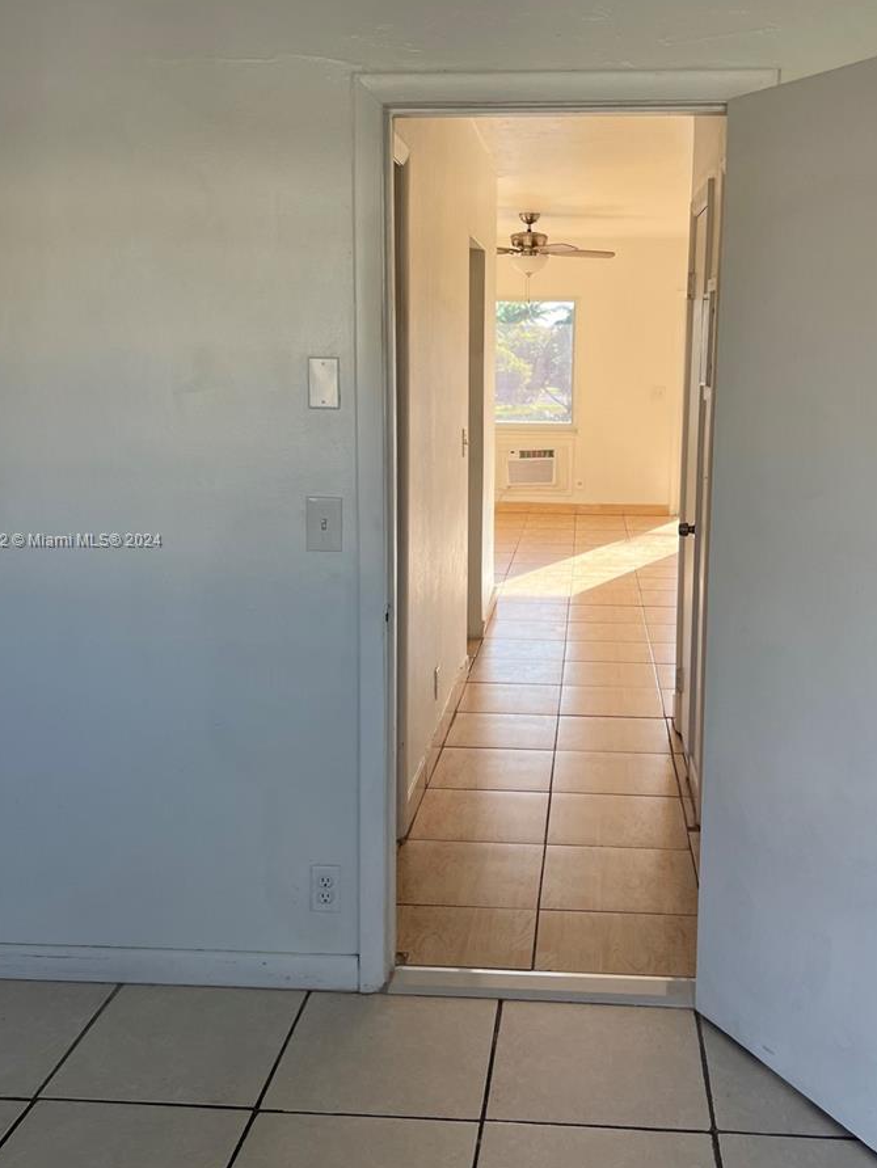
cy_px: 541
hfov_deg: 40.6
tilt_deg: -9.1
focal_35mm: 35
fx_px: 1181
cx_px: 511
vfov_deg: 52.6
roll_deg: -2.4
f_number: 1.5
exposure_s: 1/190
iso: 40
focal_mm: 5.7
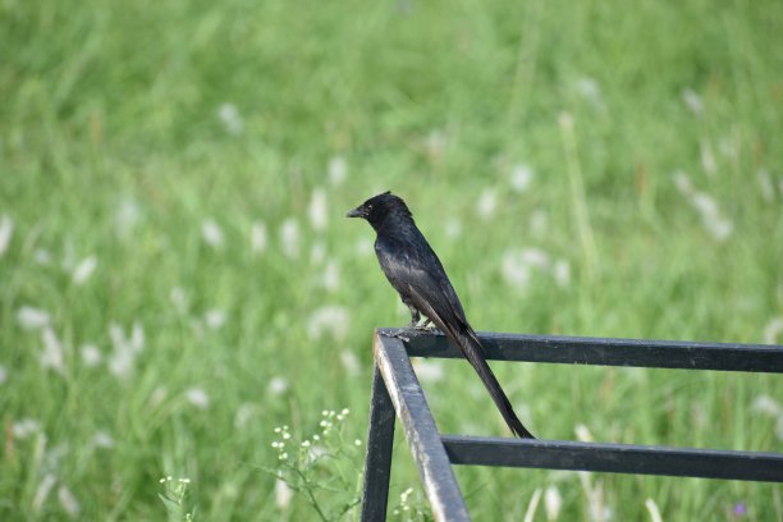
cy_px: 261
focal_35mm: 450
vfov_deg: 3.1
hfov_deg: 4.6
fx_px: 9787
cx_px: 392
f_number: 6.3
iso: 400
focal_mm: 300
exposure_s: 1/800
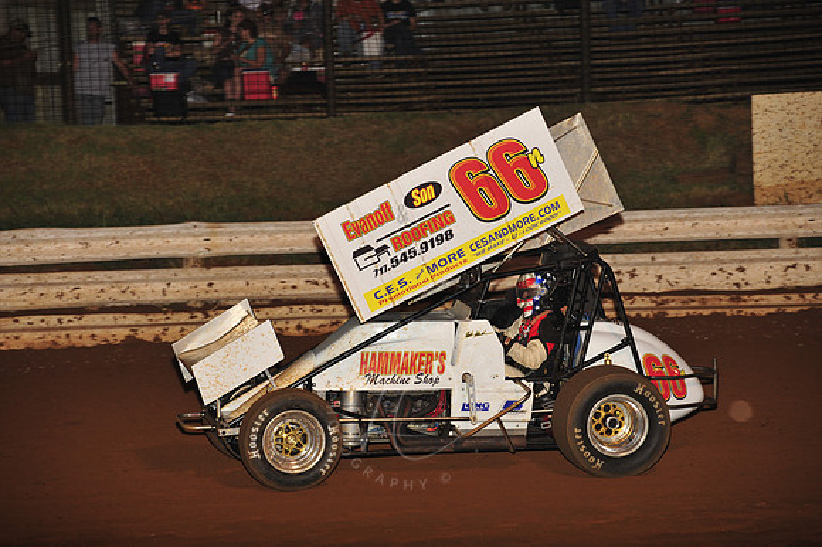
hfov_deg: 13.3
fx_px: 3537
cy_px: 274
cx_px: 411
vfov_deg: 8.8
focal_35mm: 155
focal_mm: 155
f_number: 6.3
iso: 800
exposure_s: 1/320
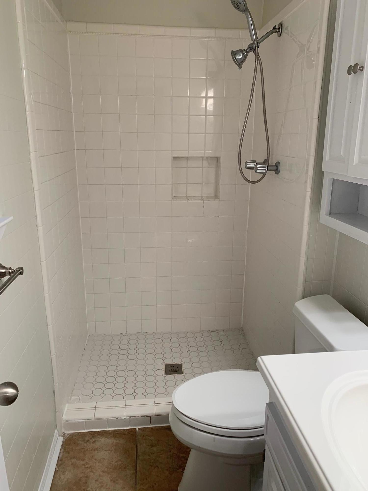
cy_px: 246
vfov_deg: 67.3
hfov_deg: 53.1
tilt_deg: -15.9
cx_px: 184
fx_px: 369
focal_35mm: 26
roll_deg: -1.0
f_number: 1.8
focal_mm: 4.25
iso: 50
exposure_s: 1/60
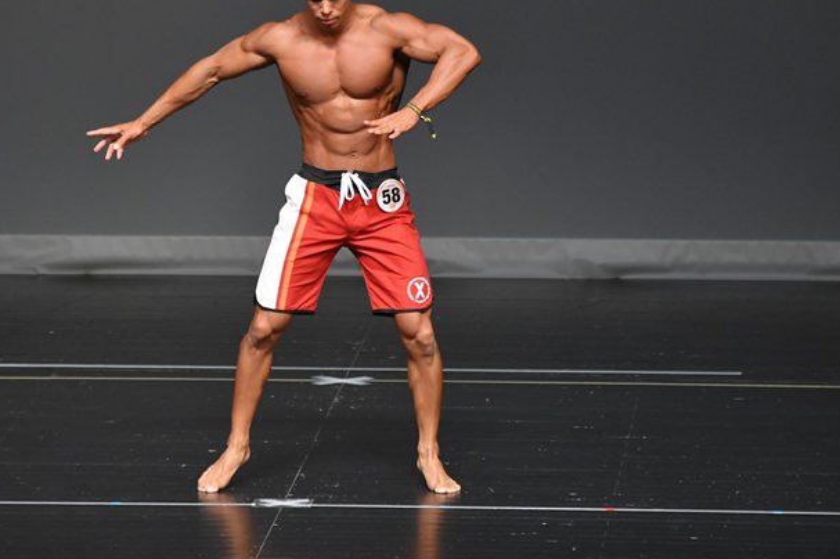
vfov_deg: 3.4
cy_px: 212
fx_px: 9375
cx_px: 323
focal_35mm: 402
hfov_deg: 5.1
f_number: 5.6
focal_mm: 210
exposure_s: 1/400
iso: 2500
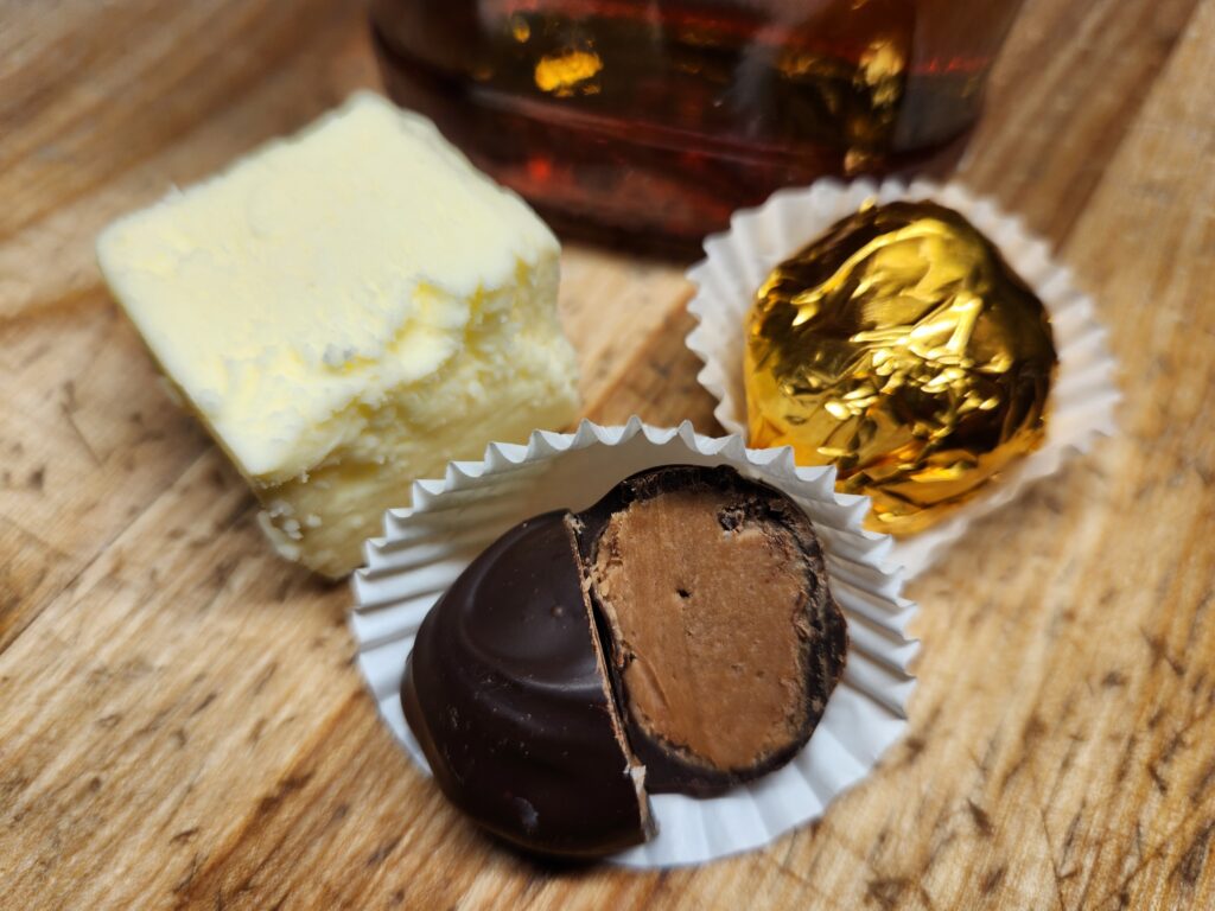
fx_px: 807
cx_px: 608
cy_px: 456
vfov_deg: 58.9
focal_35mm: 23
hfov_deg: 73.9
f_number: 1.8
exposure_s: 1/129
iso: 20
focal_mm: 5.4
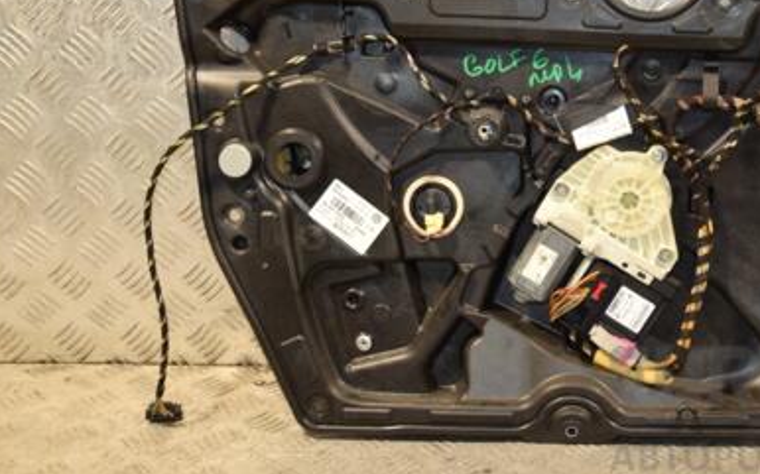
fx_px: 1574
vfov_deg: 17.0
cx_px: 573
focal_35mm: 76
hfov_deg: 26.8
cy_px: 114
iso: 800
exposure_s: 1/125
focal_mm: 32
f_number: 5
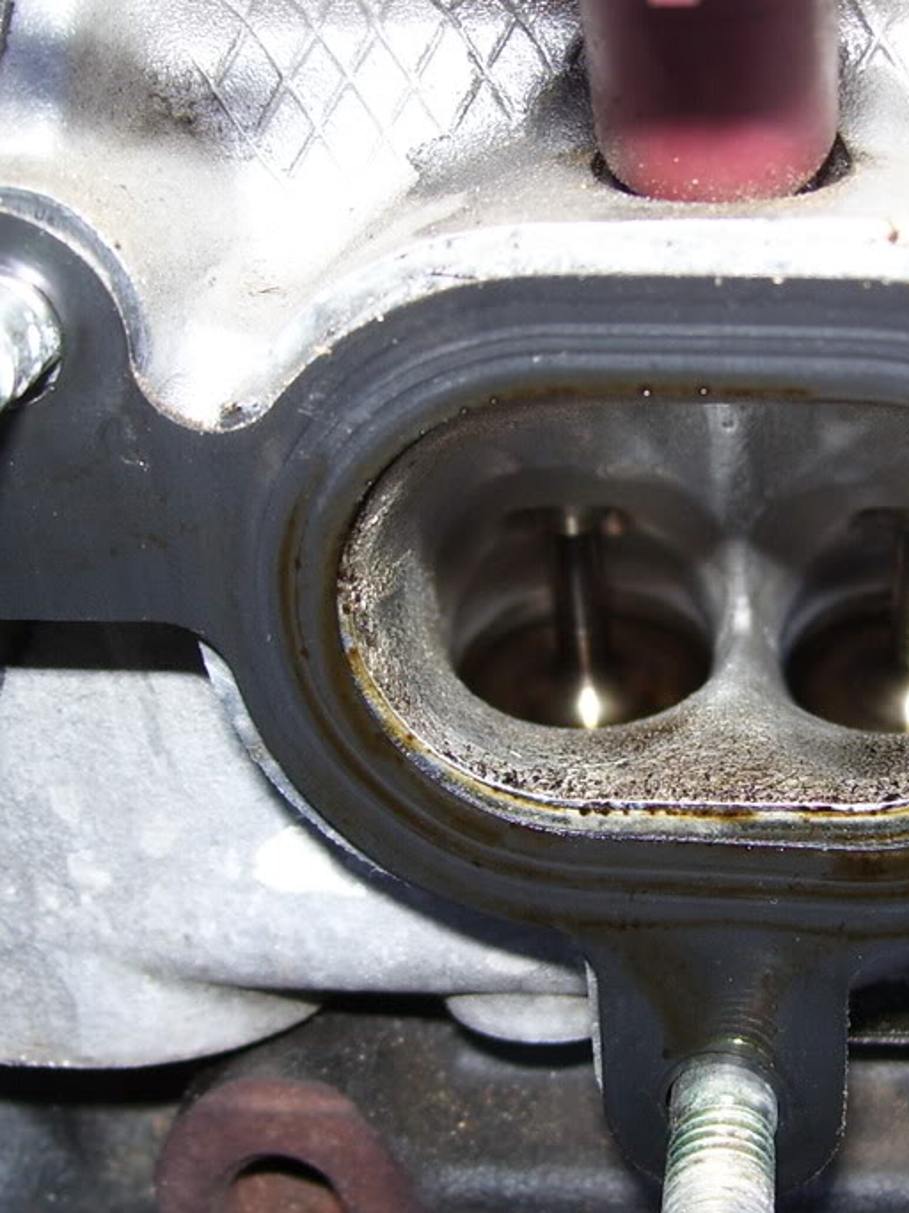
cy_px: 591
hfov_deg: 26.8
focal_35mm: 54
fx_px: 1891
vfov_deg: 35.5
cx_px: 621
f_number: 2.7
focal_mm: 6
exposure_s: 1/60
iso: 80
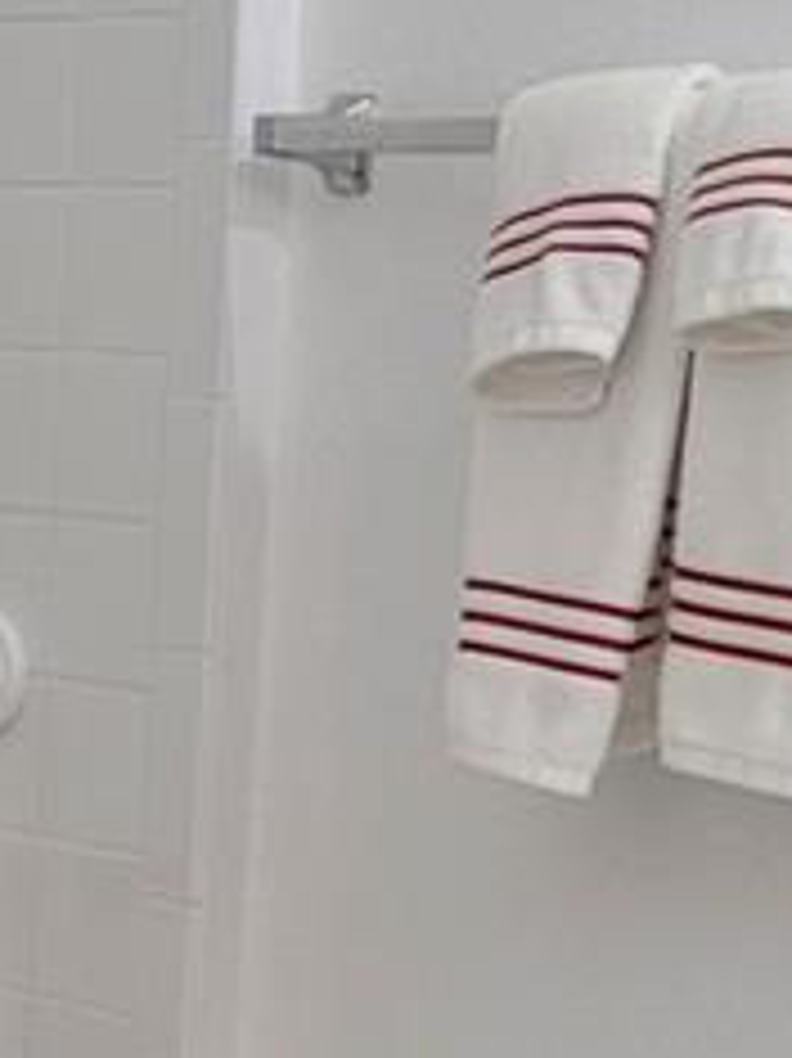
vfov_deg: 14.6
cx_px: 212
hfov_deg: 11.1
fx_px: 4061
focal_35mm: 133
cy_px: 1072
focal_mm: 5.4
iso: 100
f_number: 1.8
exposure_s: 1/120
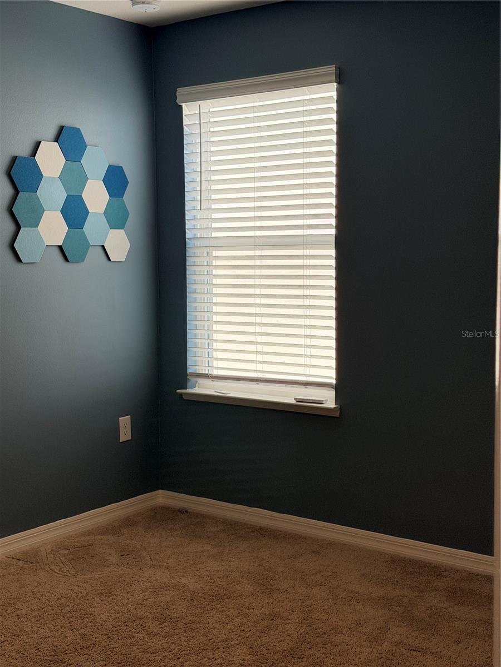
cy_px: 334
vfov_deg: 39.7
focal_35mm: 48
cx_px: 250
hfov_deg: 30.3
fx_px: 926
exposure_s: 1/478
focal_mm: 6.76
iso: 64
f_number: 1.78
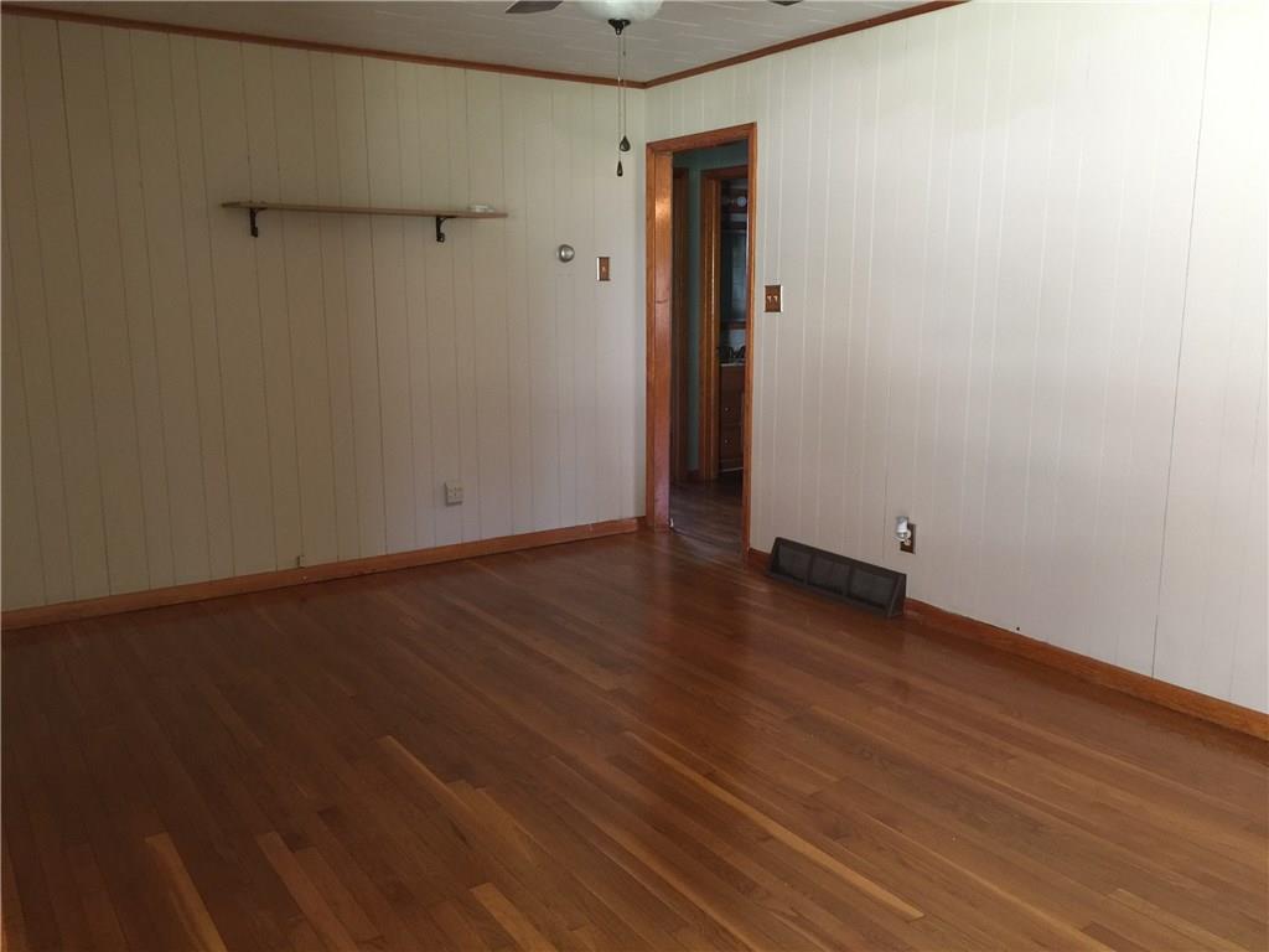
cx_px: 634
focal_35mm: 29
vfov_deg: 48.2
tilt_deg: -9.2
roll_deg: +0.0
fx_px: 1063
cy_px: 476
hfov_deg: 61.7
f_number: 2.2
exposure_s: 1/15
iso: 80
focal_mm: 4.15
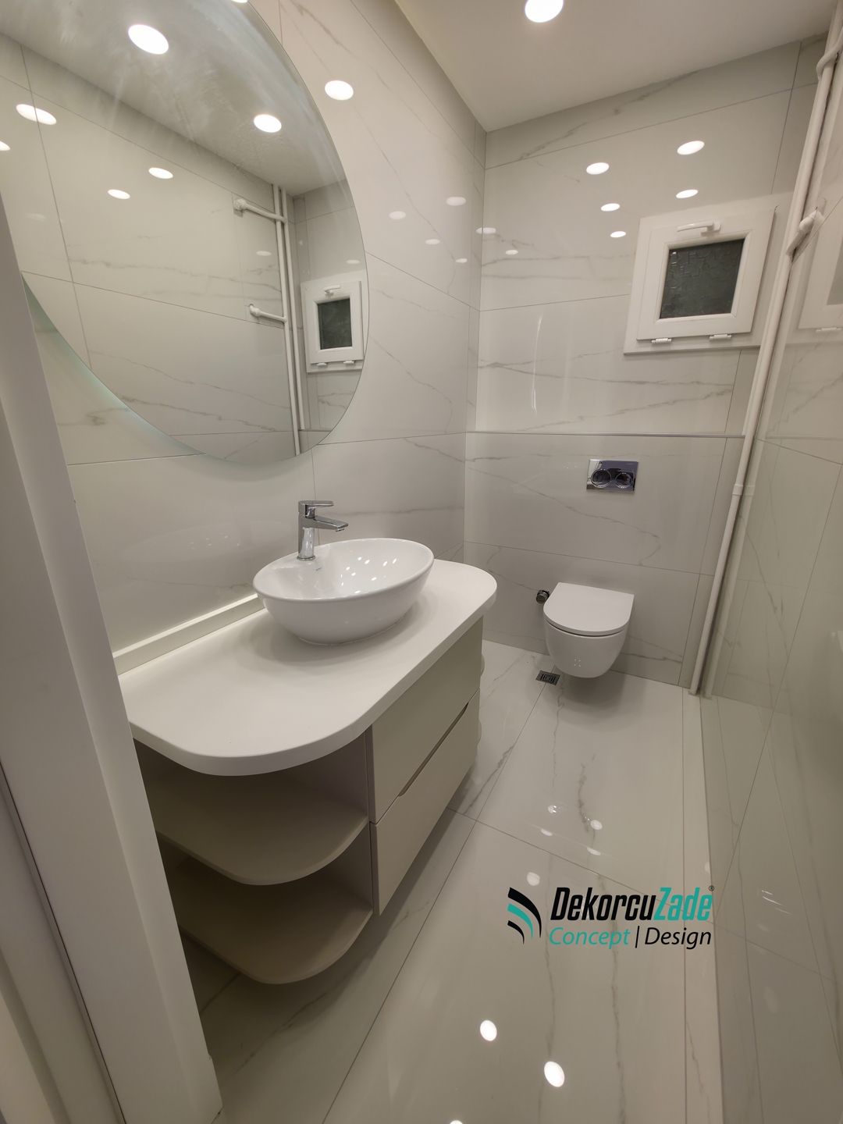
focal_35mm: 13
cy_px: 562
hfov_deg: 89.9
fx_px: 422
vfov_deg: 106.2
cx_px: 422
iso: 20
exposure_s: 1/178
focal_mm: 2.2
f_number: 1.9
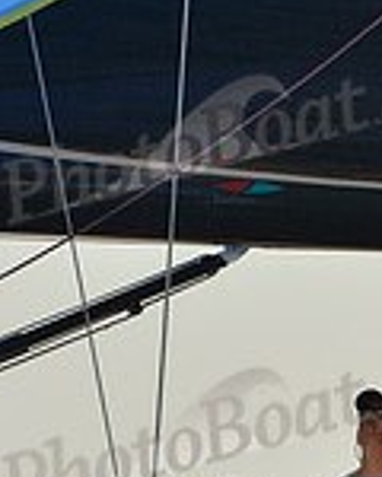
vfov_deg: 3.8
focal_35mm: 508
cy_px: 555
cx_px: 618
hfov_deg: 3.0
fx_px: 7179
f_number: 8
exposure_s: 1/1250
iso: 200
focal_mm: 140
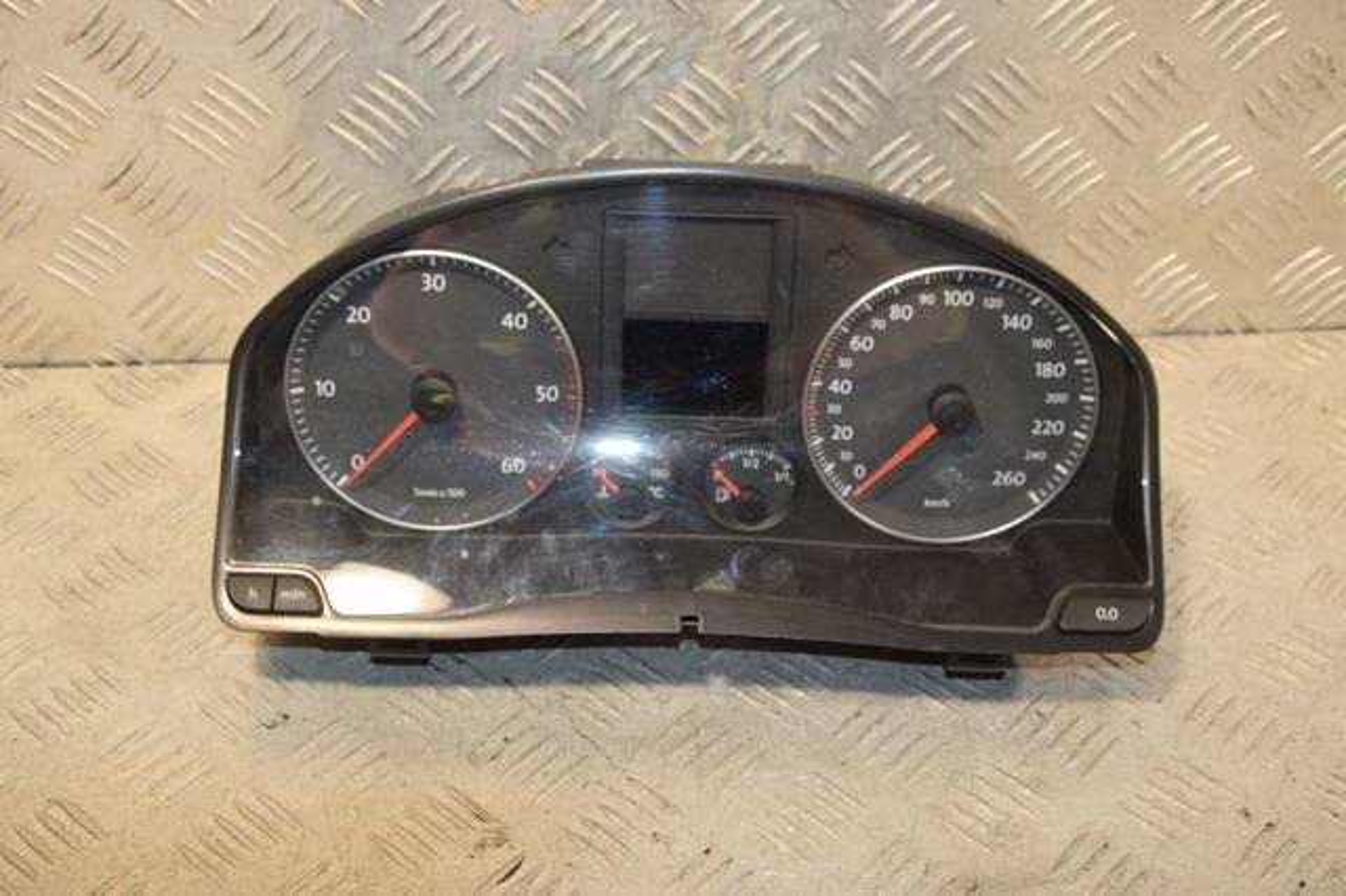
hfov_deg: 37.9
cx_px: 673
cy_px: 448
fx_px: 1962
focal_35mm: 52
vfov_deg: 25.7
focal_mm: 35
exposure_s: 1/200
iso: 800
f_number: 7.1
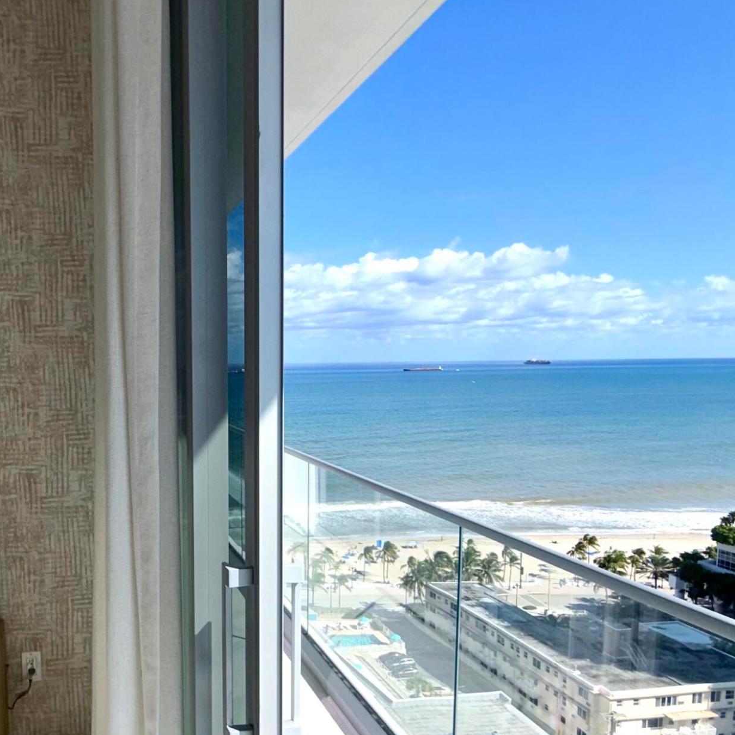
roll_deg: +0.5
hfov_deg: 52.8
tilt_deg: -5.6
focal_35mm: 29
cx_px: 170
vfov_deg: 55.2
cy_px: 441
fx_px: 697
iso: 16
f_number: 2.2
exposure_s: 1/1464
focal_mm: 2.22
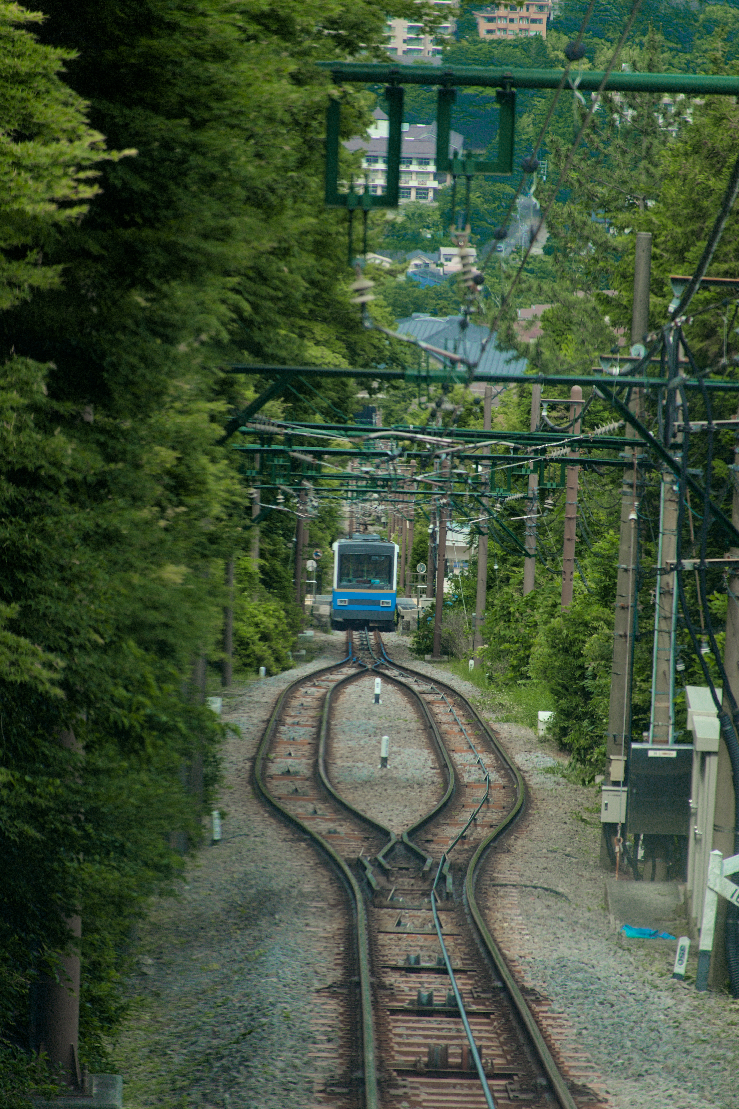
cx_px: 368
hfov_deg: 6.8
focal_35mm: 201
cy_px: 556
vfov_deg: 10.2
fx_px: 6189
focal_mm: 72
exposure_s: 1/200
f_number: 4.5
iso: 100
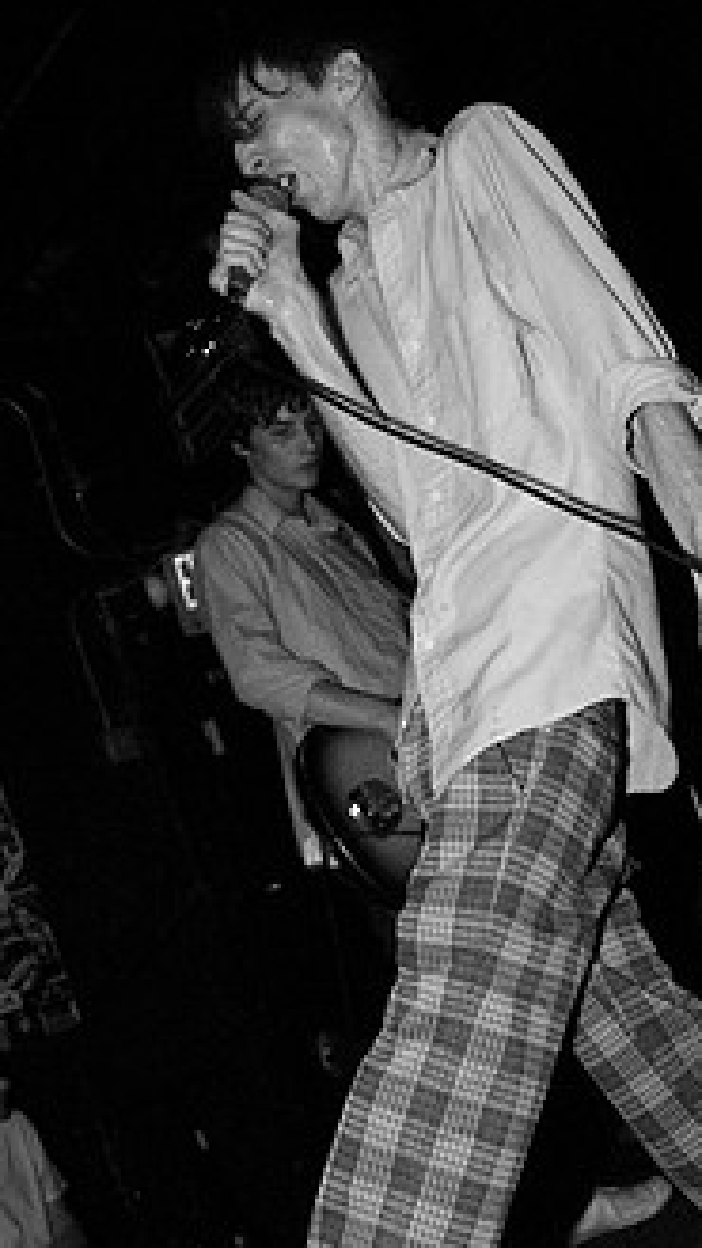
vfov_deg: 47.0
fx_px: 1423
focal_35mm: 43
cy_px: 770
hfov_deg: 27.7
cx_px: 355
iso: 1600
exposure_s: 1/30
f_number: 2.8
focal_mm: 20
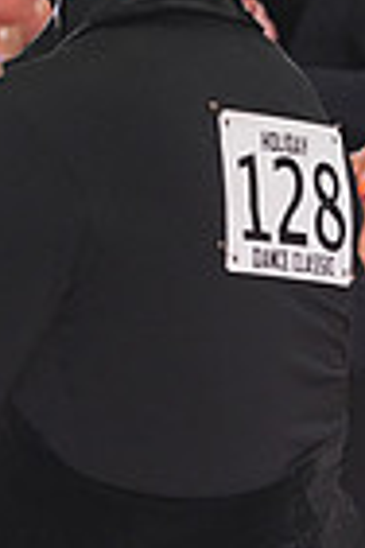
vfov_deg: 3.9
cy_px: 692
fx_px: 8014
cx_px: -293
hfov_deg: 2.6
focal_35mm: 527
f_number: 5.6
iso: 3200
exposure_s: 1/200
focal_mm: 128
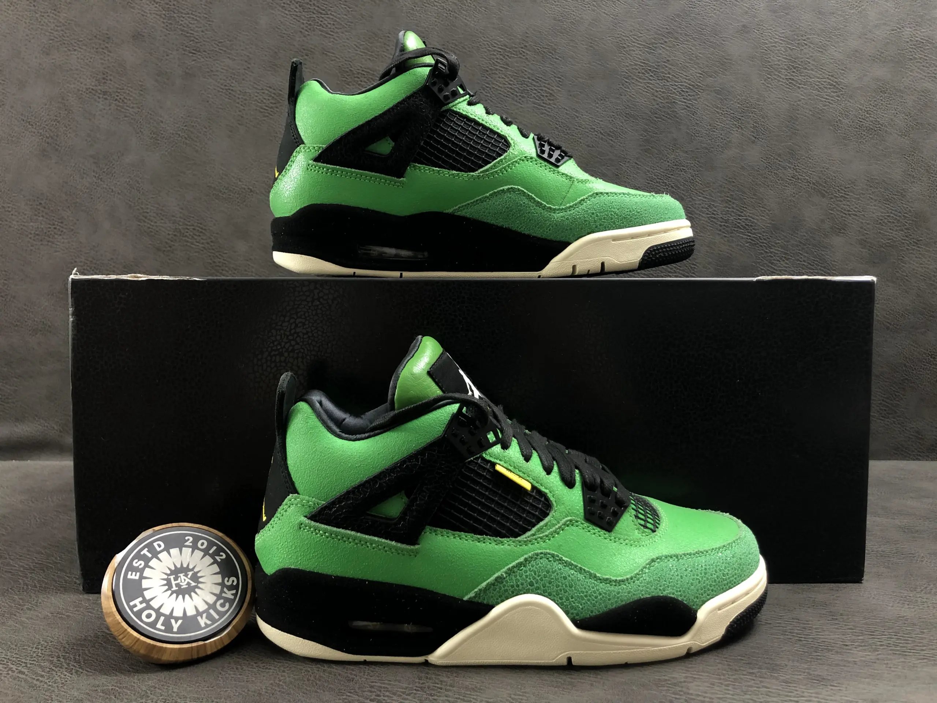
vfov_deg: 49.7
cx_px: 468
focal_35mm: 28
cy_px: 352
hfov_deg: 63.4
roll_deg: +0.2
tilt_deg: -5.0
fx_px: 758
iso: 50
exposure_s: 1/17
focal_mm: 4
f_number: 1.8
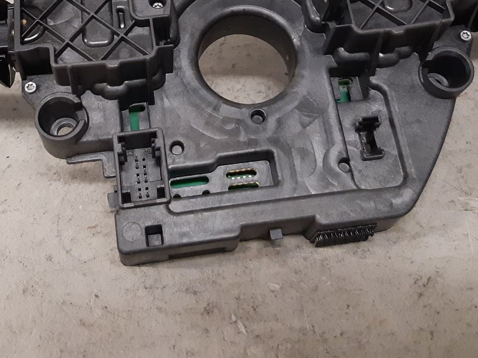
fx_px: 773
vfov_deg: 25.4
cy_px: 43
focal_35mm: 56
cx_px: 192
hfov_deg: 34.2
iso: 250
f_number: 1.7
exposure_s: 1/50
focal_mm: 3.93
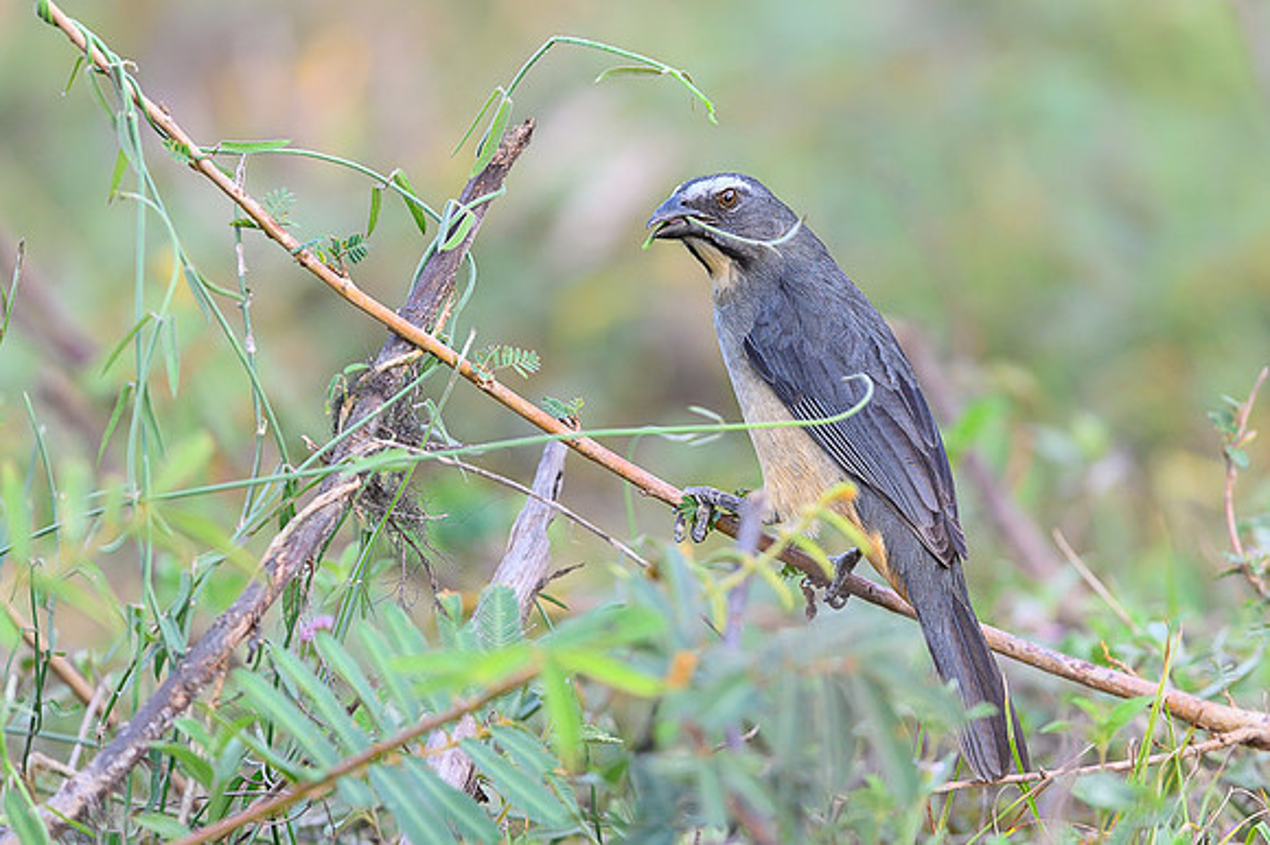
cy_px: 398
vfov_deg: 2.0
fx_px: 23938
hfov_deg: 3.0
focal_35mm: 679
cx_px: 791
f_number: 4
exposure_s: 1/500
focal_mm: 500
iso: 800
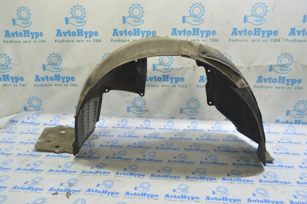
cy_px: 102
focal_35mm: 27
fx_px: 230
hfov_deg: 67.4
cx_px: 154
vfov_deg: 47.8
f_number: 5.6
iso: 400
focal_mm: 18
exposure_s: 1/15
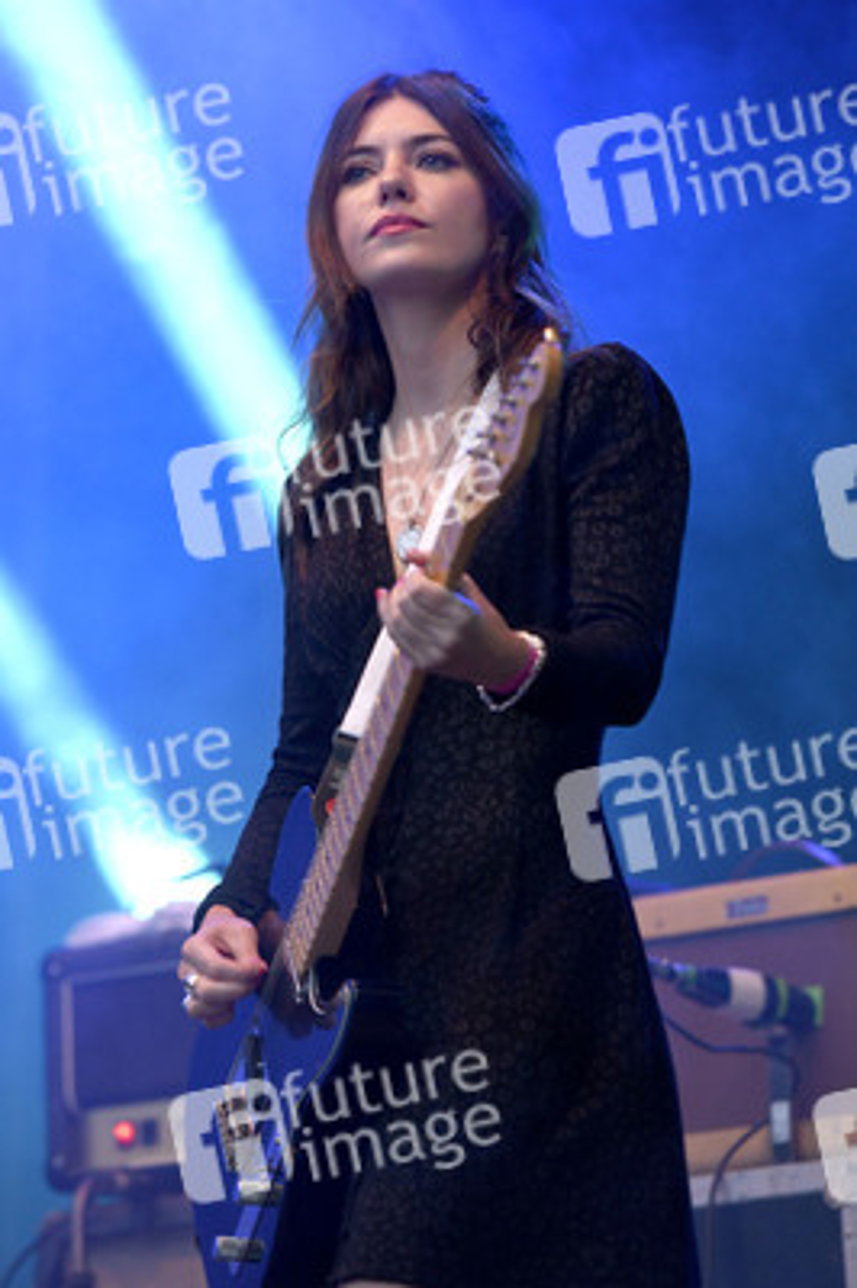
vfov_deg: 13.7
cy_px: 644
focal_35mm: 150
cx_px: 428
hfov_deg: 9.1
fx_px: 5365
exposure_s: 1/160
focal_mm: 150
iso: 1250
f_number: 3.5
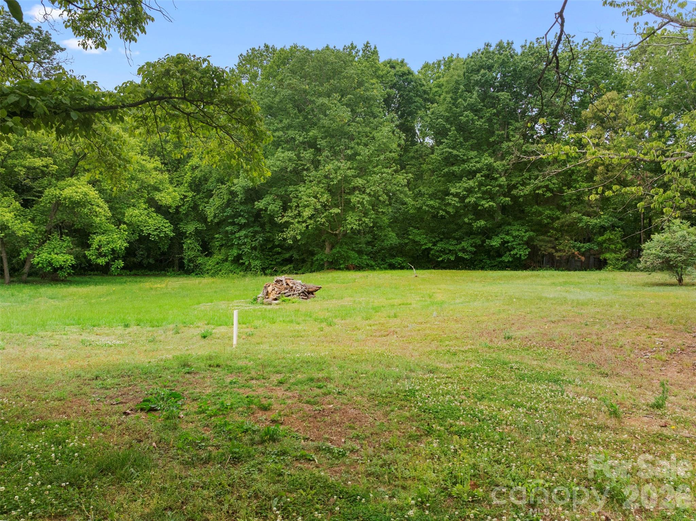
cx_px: 348
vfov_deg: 56.8
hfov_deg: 71.6
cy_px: 260
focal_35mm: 24
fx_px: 482
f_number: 2.8
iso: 230
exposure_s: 1/1250
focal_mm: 12.29
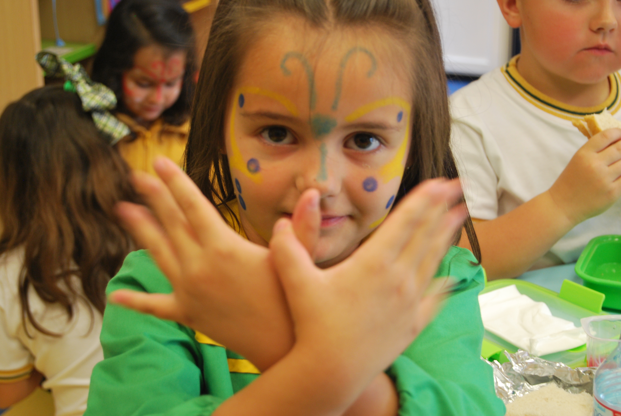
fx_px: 1295
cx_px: 310
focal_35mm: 75
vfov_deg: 18.2
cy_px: 208
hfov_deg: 27.0
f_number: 5.6
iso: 400
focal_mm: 50
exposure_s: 1/30
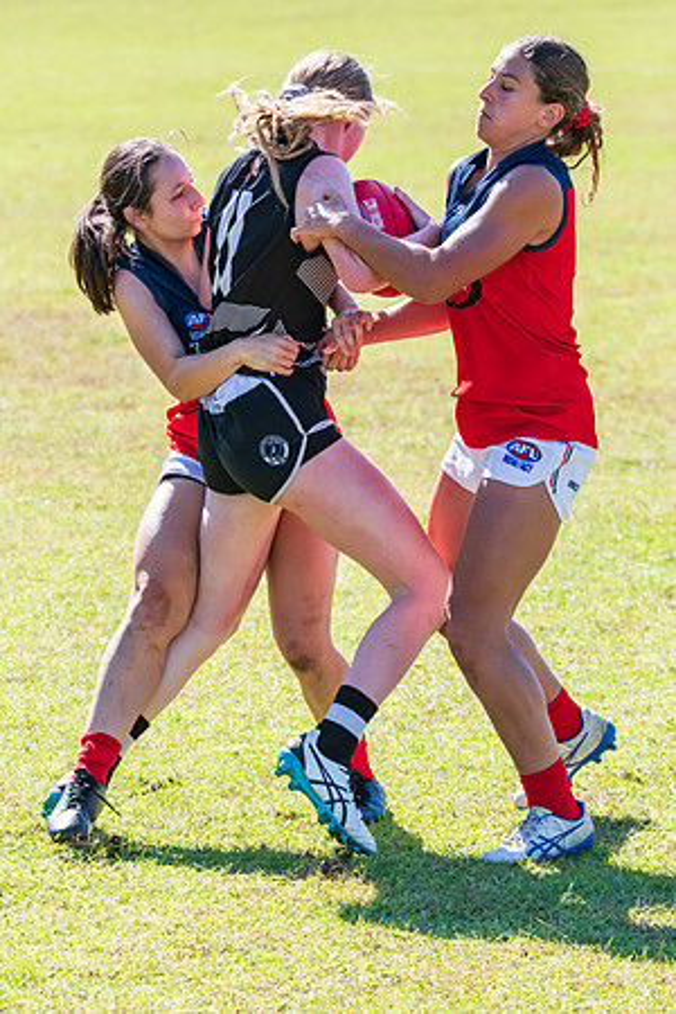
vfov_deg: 8.8
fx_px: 6566
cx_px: 332
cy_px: 525
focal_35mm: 233
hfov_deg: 5.9
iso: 800
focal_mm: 150
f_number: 7.1
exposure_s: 1/2000
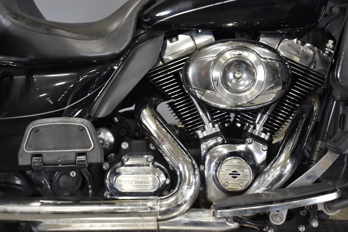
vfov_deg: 23.8
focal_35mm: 57
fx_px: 551
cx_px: 174
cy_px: 116
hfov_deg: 35.1
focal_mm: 38
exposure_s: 1/15
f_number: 4.8
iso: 400
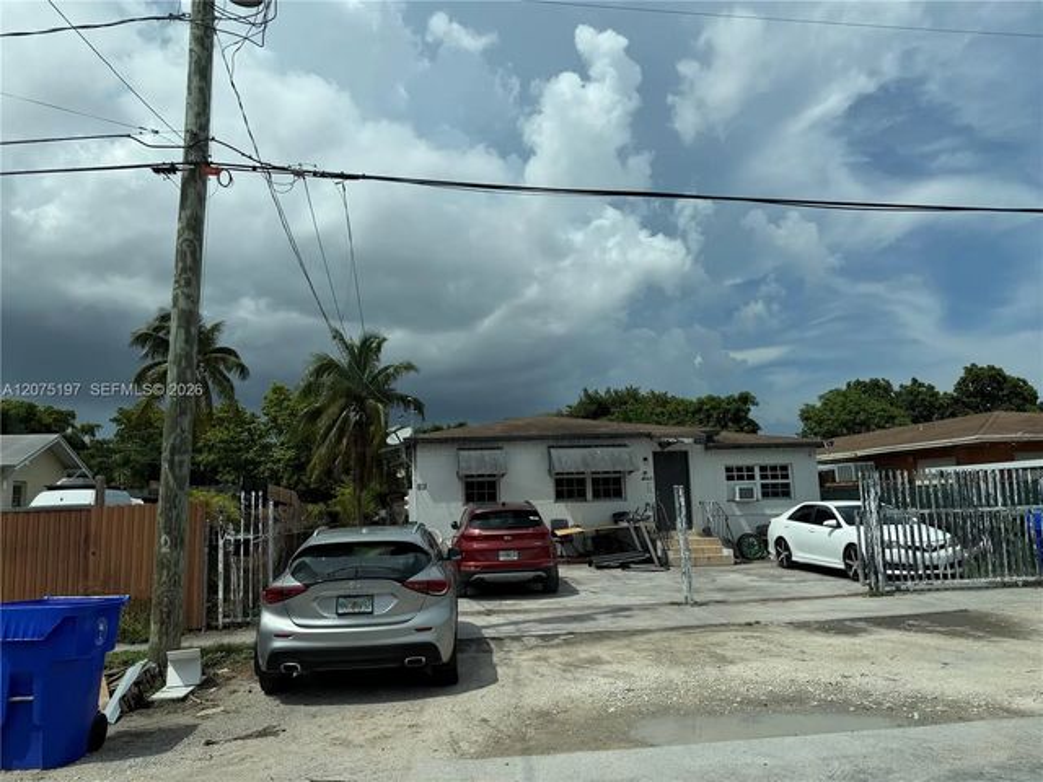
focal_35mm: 24
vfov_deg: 56.8
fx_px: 723
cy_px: 391
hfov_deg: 71.6
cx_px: 522
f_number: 1.78
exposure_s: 1/8130
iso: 80
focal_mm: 6.76
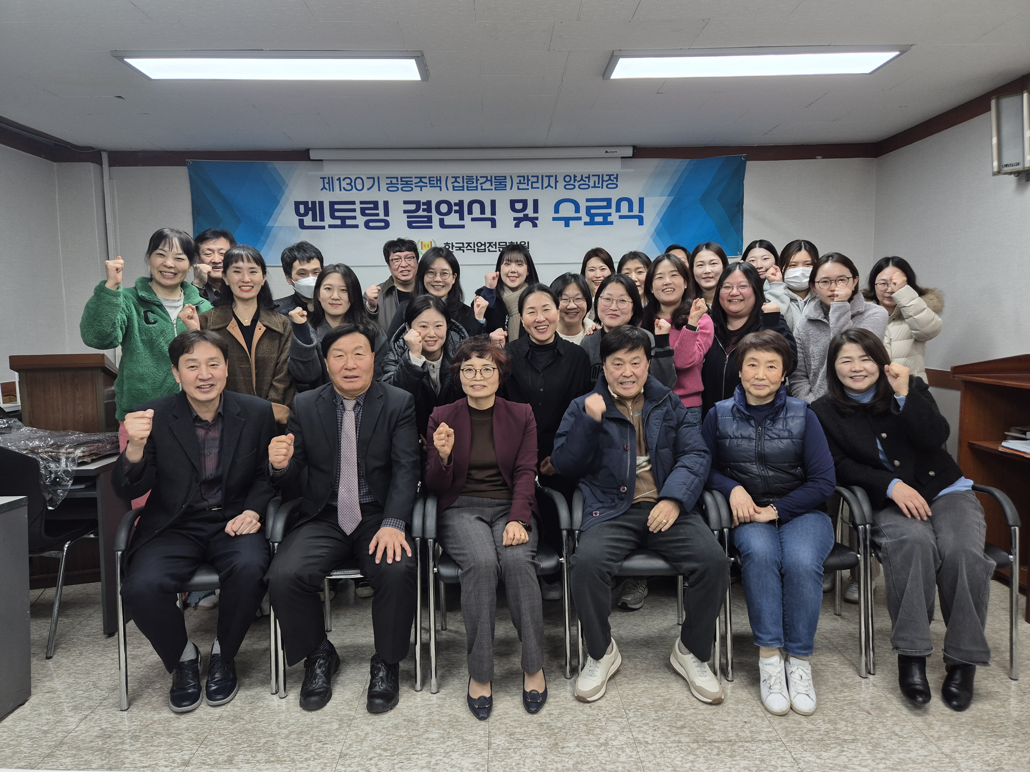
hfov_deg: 73.9
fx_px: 684
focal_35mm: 23
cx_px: 515
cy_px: 386
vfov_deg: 58.9
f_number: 1.8
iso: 100
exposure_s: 1/120
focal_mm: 5.4
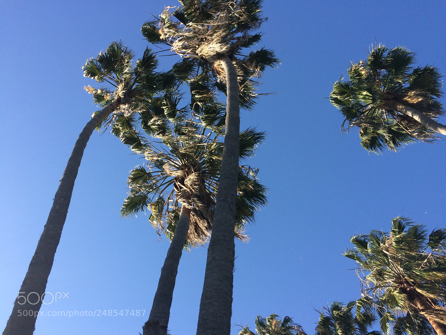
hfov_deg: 61.7
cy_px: 168
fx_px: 374
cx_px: 223
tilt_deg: +70.6
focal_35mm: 29
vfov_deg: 48.2
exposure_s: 1/1172
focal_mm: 4.15
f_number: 2.2
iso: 32
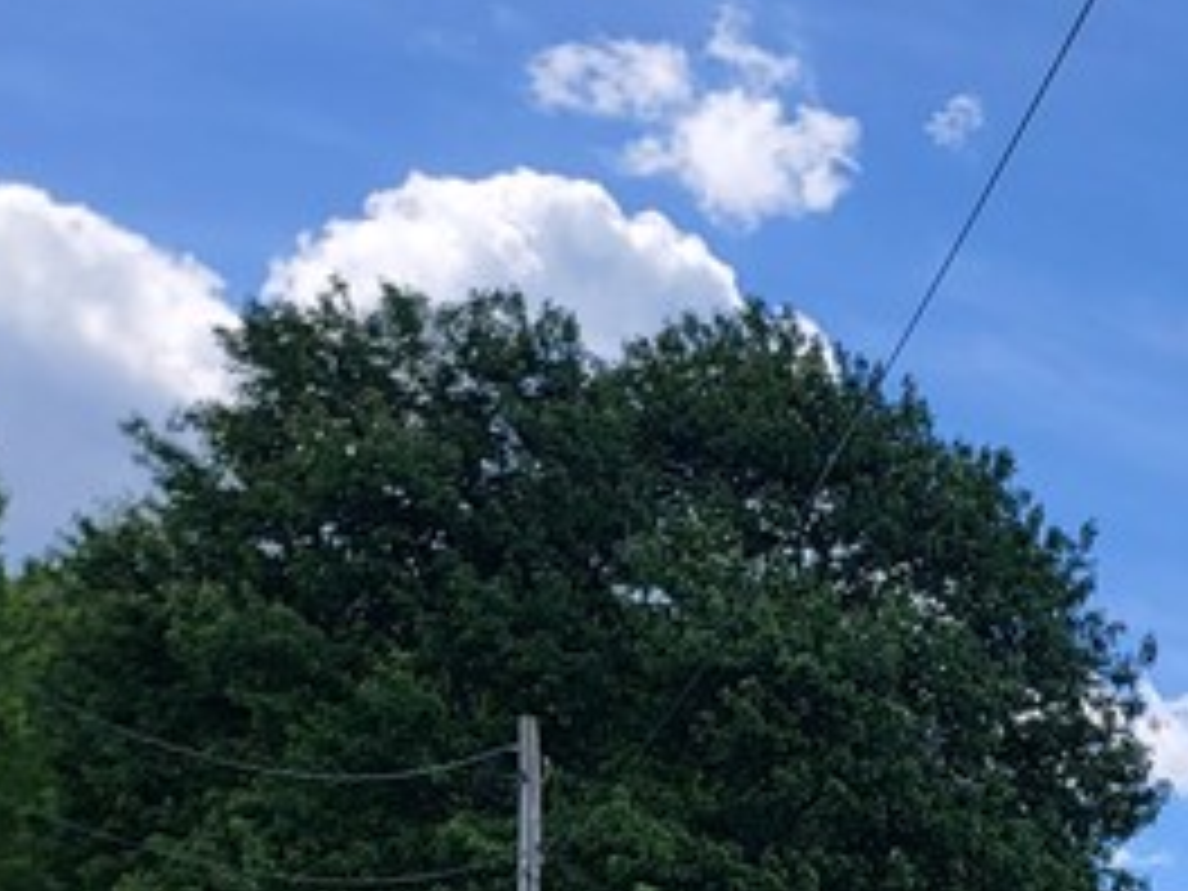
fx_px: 3192
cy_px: 1557
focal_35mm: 93
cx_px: 1809
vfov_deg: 14.2
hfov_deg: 18.5
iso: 16
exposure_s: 1/647
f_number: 1.8
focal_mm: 6.7
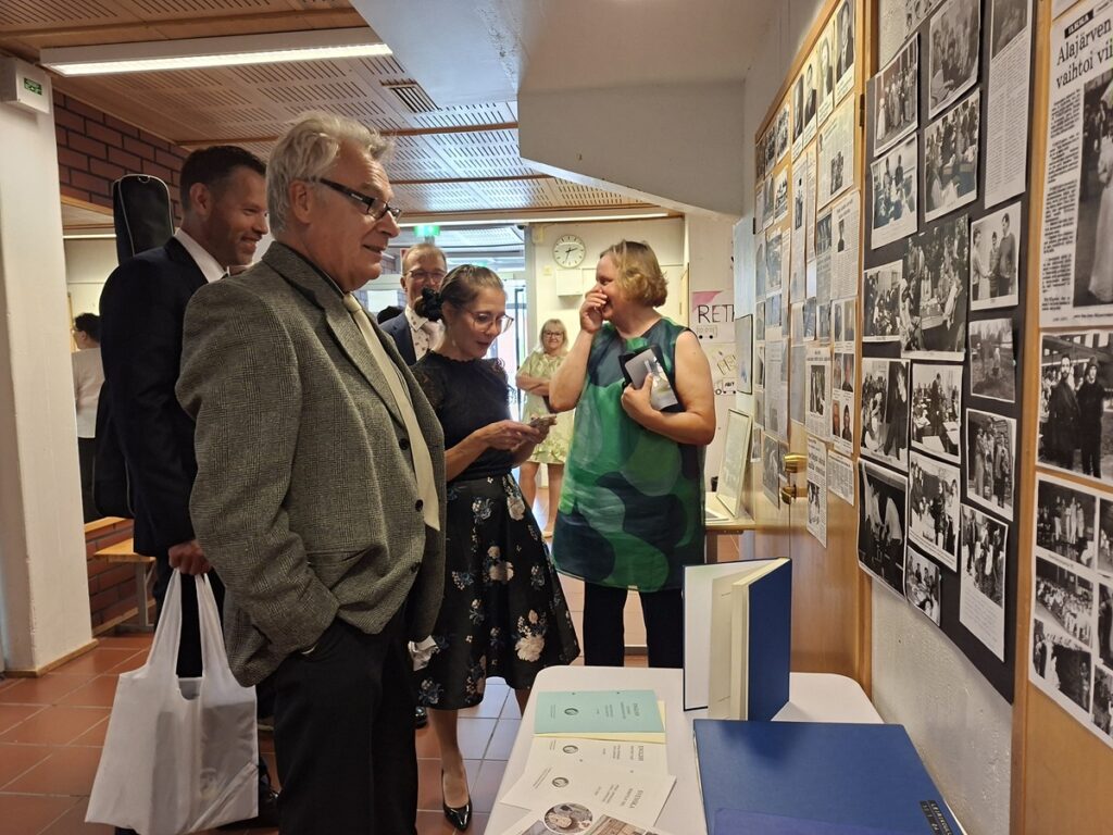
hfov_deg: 73.9
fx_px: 740
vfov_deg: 58.9
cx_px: 556
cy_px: 418
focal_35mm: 23
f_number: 1.8
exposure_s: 1/100
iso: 250
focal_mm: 5.54
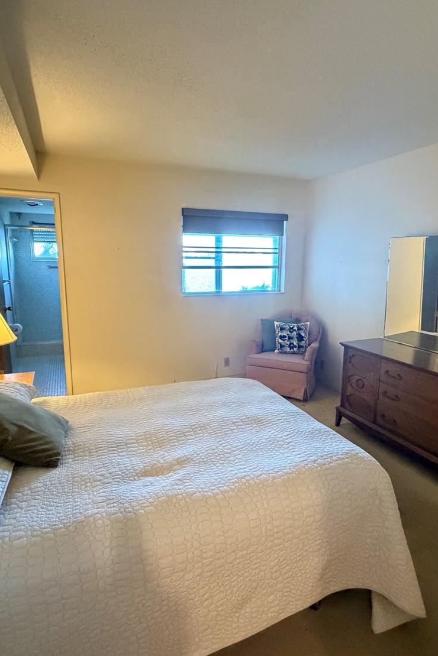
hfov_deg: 59.4
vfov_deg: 81.2
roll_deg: -0.4
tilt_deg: -10.9
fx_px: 383
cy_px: 327
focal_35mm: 21
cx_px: 243
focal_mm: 2.22
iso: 1000
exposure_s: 1/40
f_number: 2.2
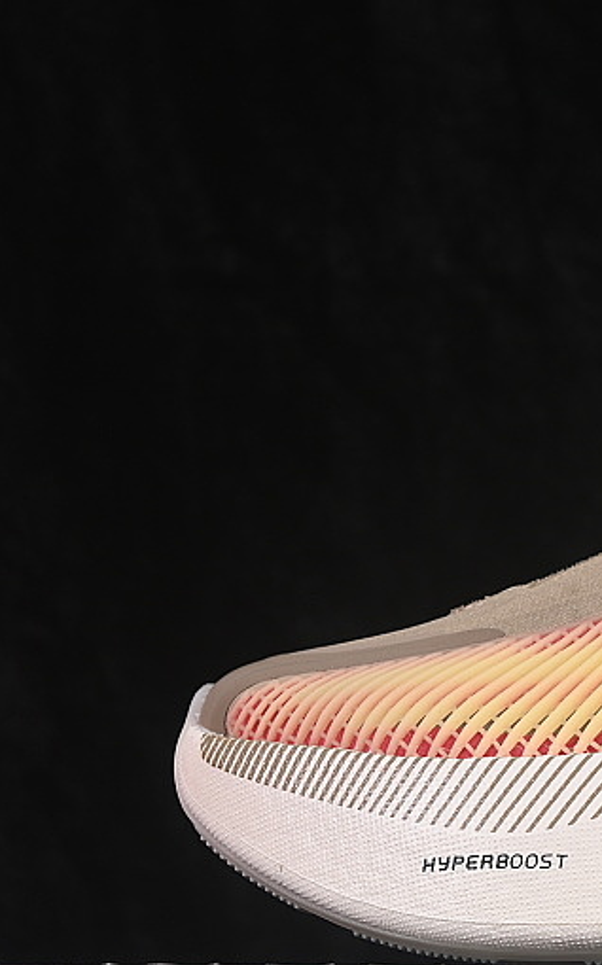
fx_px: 4260
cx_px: 894
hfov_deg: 7.9
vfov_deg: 12.9
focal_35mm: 162
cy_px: 545
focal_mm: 50
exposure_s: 1/80
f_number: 8
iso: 160
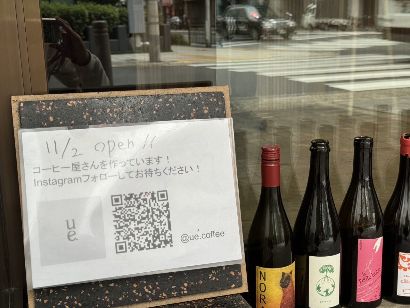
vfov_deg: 30.3
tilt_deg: -13.2
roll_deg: +1.2
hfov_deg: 39.7
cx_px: 205
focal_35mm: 48
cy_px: 154
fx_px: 569
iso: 100
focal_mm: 6.76
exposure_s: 1/108
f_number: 1.78
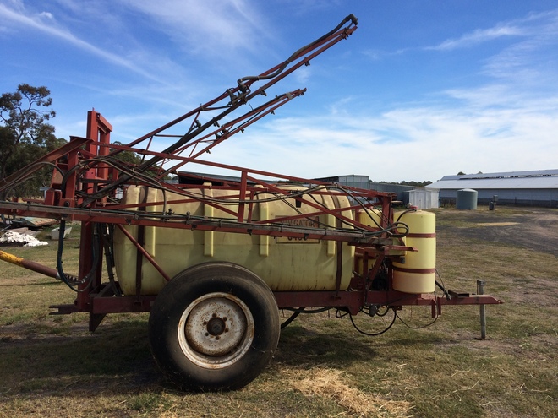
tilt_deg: -4.7
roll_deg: +2.1
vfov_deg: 48.2
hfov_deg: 61.7
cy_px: 209
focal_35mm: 29
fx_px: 467
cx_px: 279
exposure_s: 1/2053
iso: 32
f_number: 2.2
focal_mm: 4.15
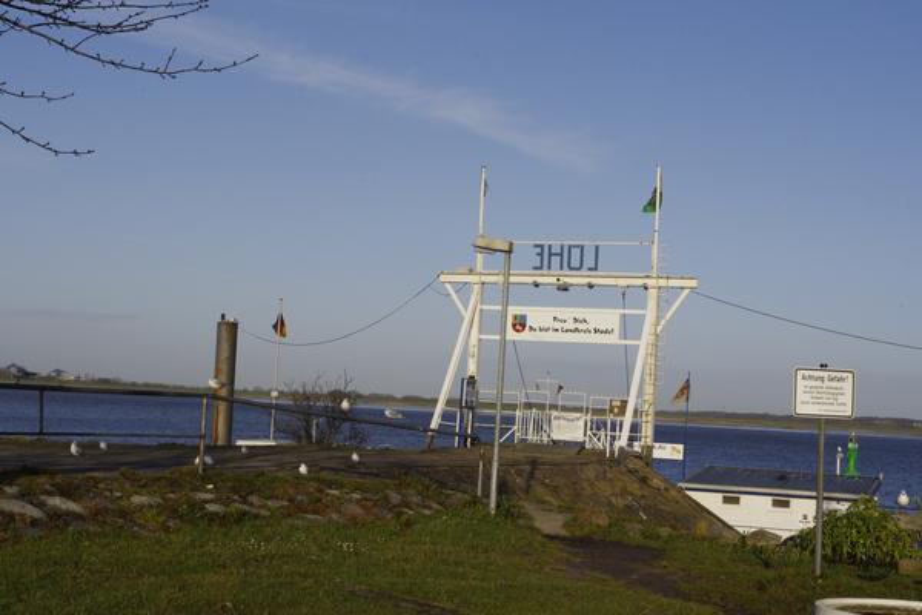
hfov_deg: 38.2
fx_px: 1332
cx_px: 461
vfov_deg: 26.0
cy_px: 308
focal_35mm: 52
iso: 800
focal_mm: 35
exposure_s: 1/640
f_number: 16
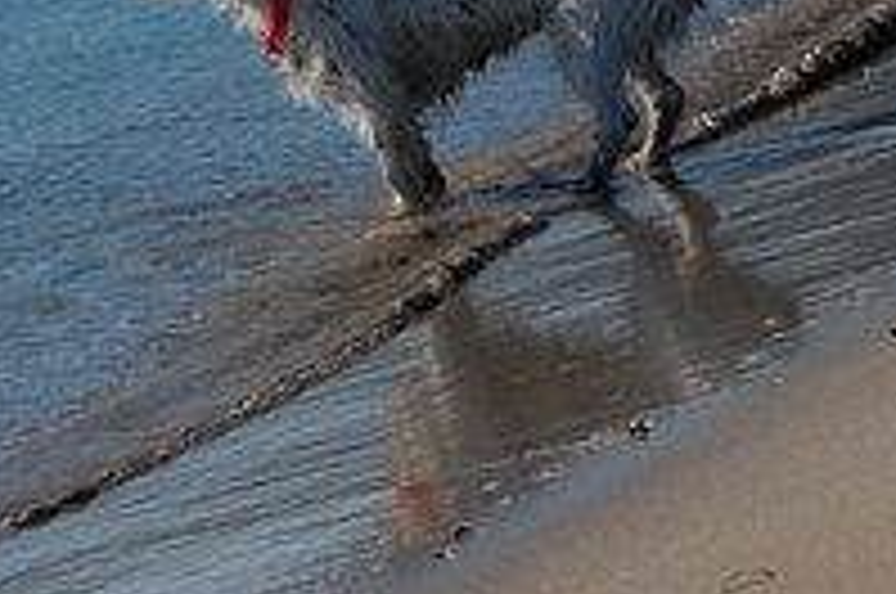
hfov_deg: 5.6
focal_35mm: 371
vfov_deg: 3.7
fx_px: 9219
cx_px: 320
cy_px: -25
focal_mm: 110
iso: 200
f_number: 16
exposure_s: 1/200
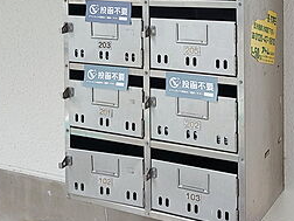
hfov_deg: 31.6
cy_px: 1
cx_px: 169
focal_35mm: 61
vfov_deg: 23.1
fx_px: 518
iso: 25
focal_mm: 5.23
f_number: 1.8
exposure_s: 1/184
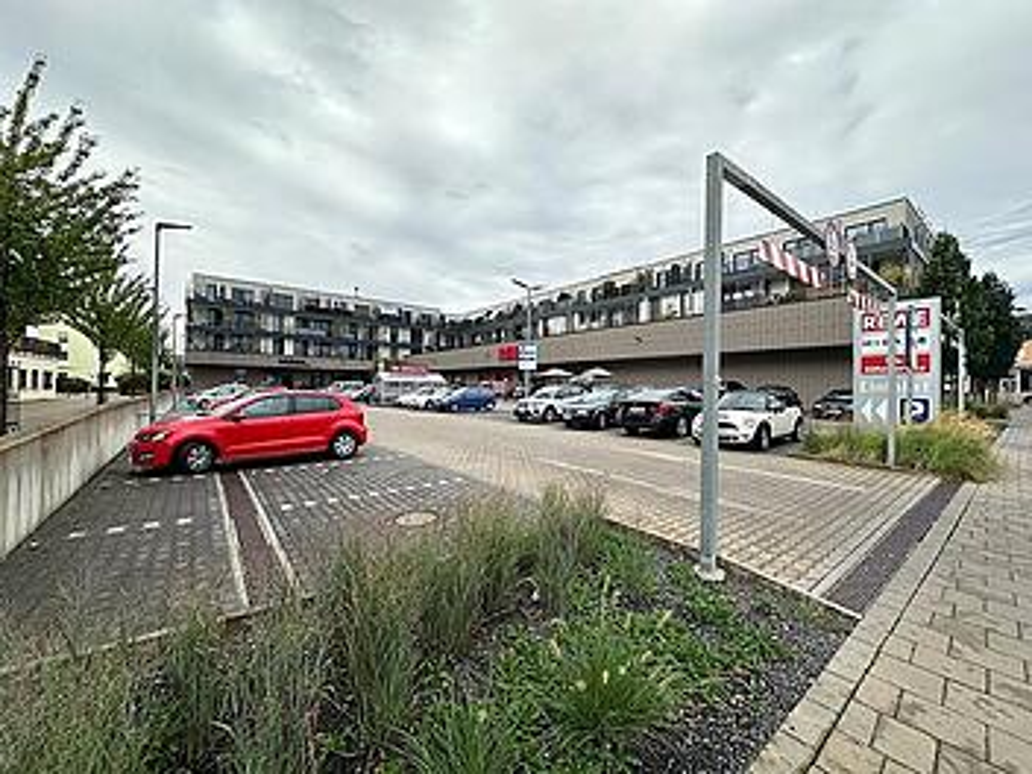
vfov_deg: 85.7
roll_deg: -0.7
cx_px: 516
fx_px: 417
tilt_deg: +1.6
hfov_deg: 102.1
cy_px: 387
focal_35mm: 14
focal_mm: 2.22
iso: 50
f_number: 2.2
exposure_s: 1/1383
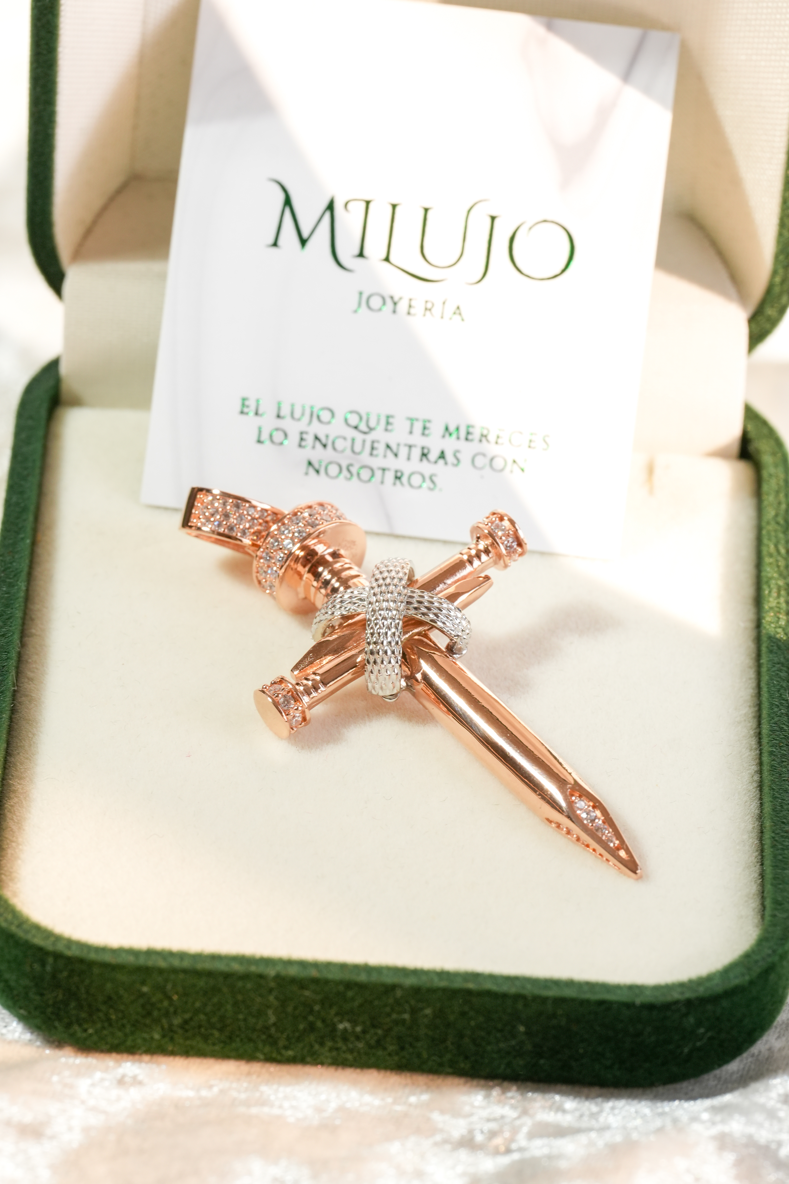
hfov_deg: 8.7
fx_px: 5177
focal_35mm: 158
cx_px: 394
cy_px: 592
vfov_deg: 13.0
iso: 250
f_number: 10
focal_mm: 105
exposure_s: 1/80
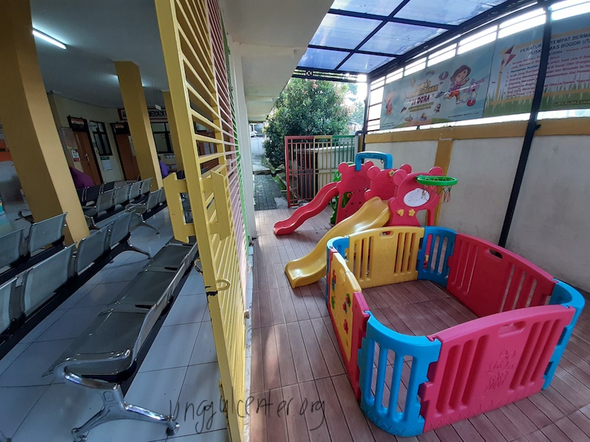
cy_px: 221
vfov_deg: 89.9
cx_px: 295
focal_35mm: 13
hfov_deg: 106.2
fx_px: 222
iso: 125
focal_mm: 1.42
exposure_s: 1/50
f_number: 2.2
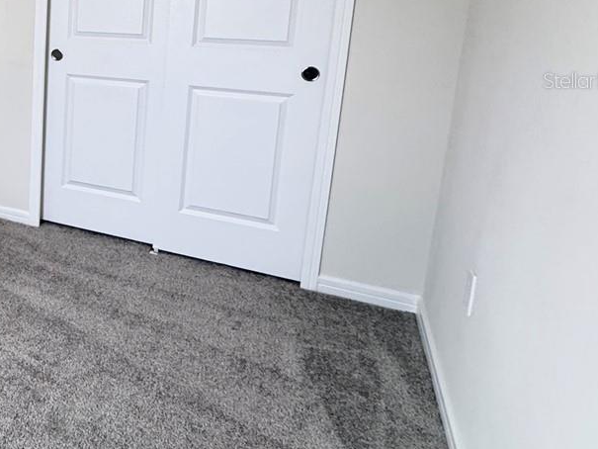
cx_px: -154
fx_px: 639
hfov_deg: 36.1
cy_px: 80
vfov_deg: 37.1
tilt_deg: -11.2
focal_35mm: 37
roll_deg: +0.7
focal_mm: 2.22
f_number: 2.2
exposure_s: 1/60
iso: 250
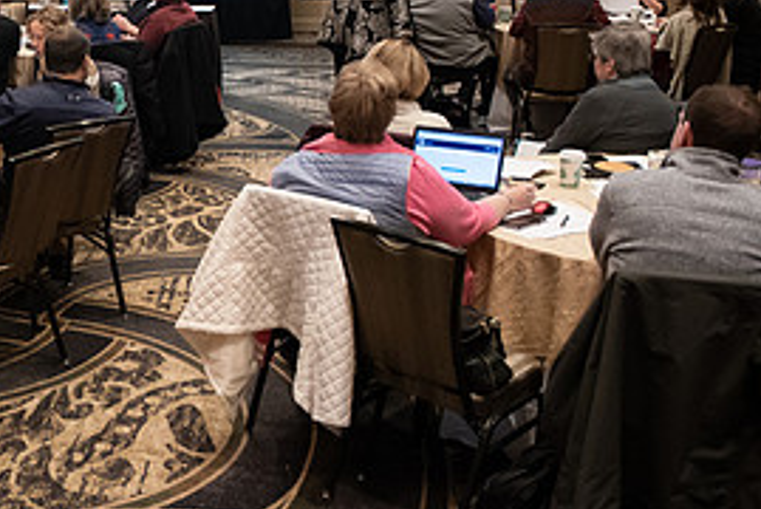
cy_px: 174
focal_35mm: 56
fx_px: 1185
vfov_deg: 24.1
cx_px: -3
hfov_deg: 32.7
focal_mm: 26
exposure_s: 1/160
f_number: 3.5
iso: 4000
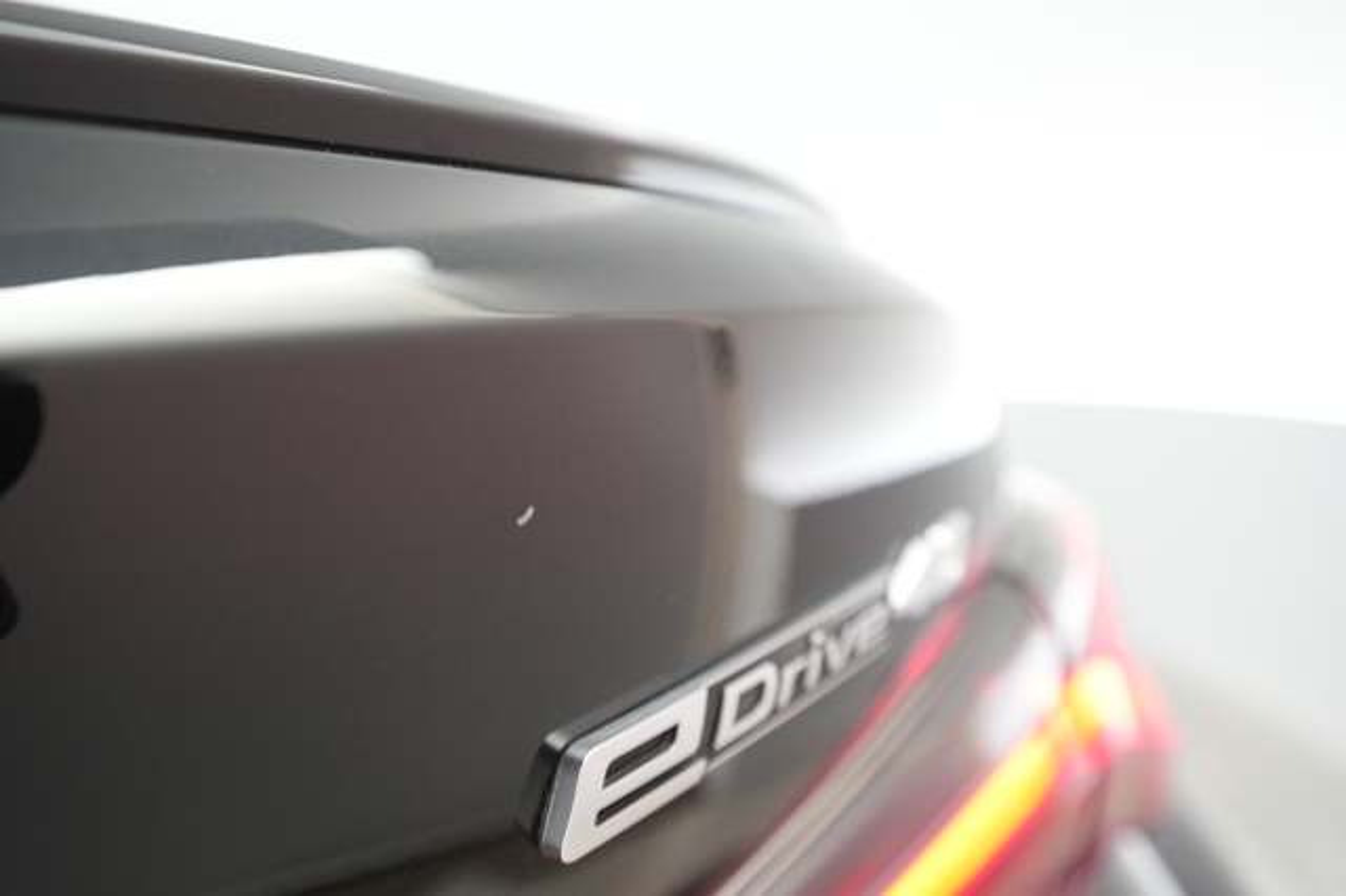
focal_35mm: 25
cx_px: 673
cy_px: 448
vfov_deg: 51.2
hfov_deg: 71.5
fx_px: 934
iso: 2500
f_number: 4
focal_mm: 25
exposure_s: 1/80
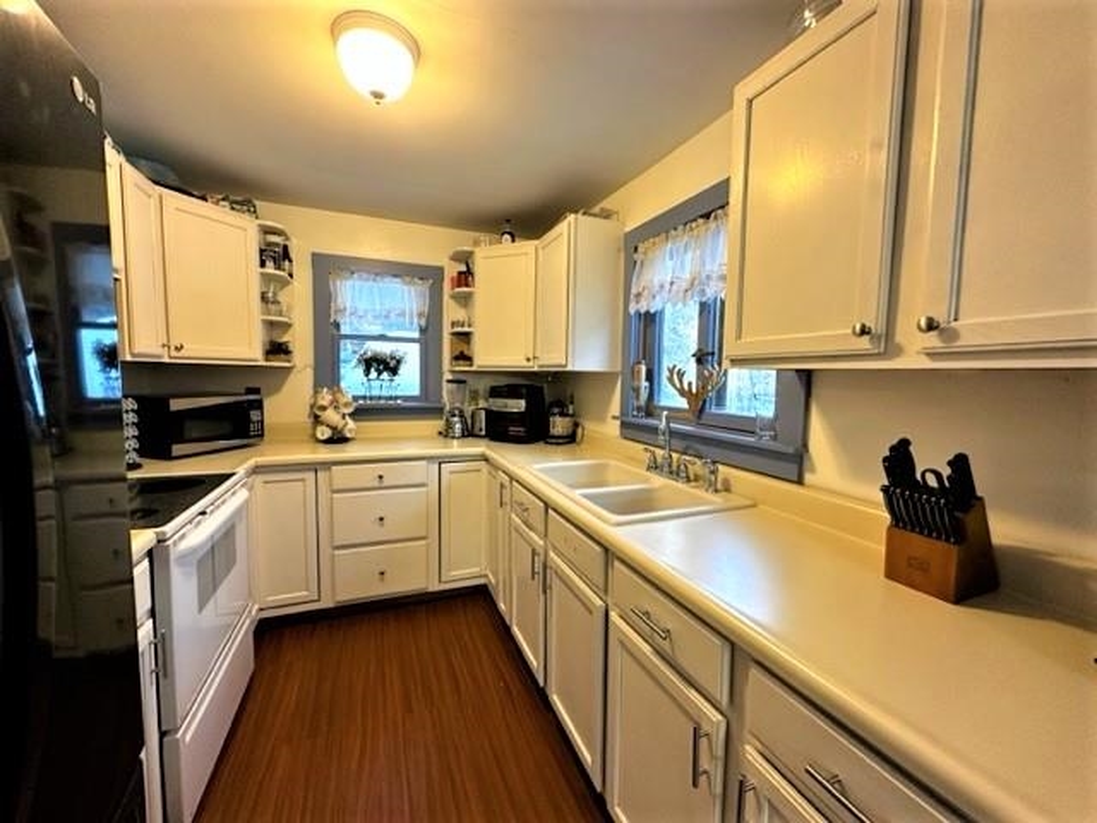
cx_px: 548
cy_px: 412
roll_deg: -1.2
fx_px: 444
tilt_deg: -4.7
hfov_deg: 102.1
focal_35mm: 14
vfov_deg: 85.7
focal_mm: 2.22
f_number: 2.2
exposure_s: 1/60
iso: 160
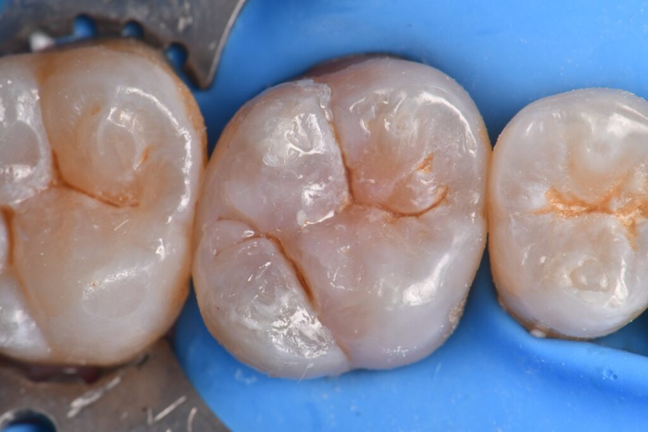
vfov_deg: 8.7
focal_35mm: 157
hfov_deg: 13.1
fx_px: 2825
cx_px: 324
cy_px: 216
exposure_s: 1/160
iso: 200
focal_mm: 105
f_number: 32
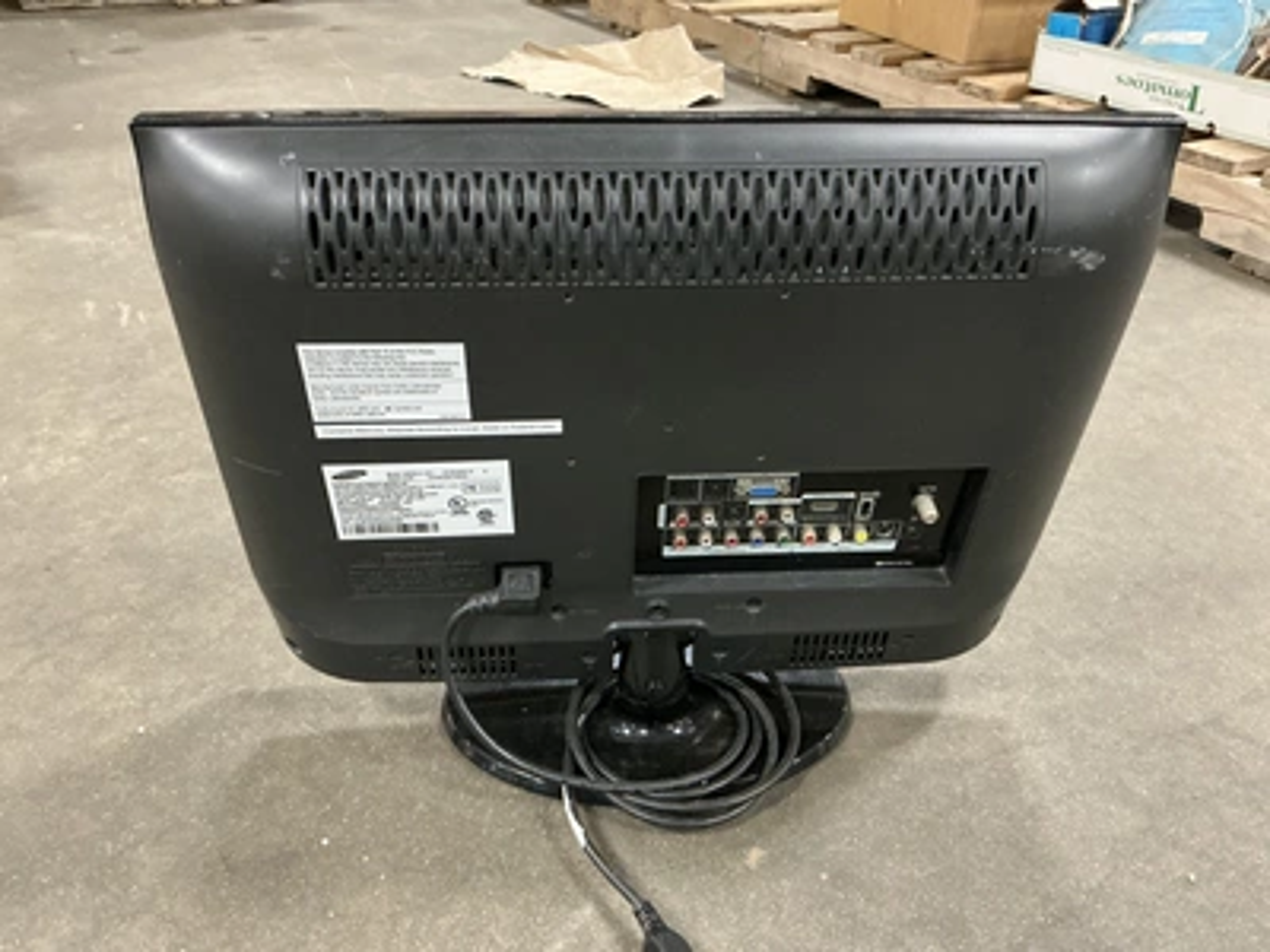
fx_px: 1027
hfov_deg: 63.4
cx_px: 635
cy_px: 476
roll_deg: -1.5
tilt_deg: -32.4
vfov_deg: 49.7
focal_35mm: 28
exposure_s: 1/30
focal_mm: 3
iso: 400
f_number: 1.8
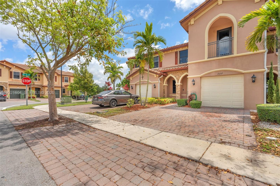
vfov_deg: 75.5
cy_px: 93
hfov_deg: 98.6
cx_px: 140
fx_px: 121
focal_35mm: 16
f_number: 8
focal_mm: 15.5
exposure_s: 1/200
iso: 250
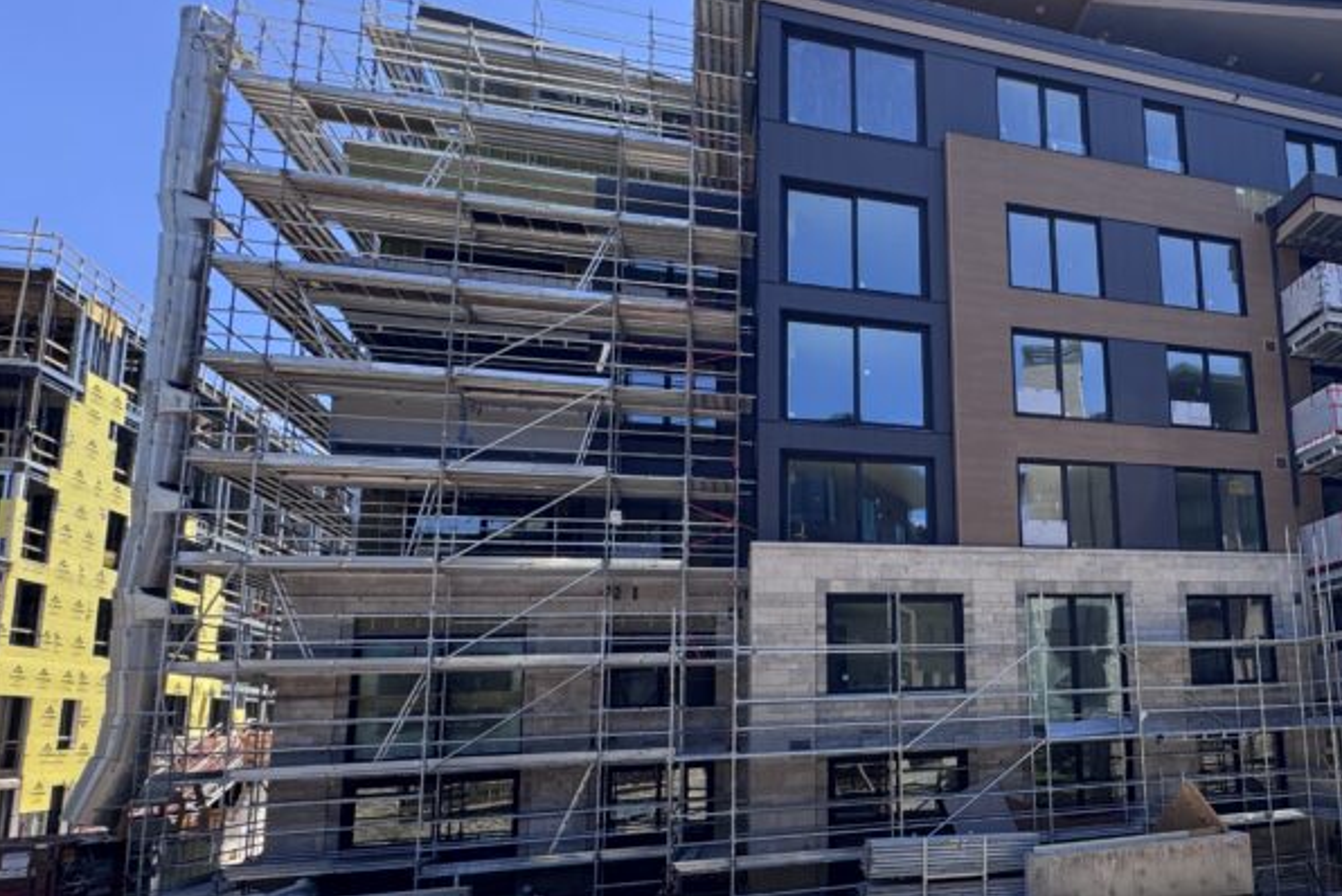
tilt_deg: +8.3
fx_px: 932
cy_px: 574
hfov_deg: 65.1
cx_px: 1072
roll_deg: +2.6
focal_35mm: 25
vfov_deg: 50.7
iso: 40
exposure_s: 1/316
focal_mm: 2.22
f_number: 2.2
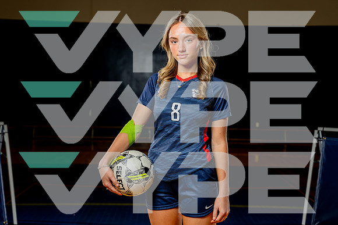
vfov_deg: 20.8
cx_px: 169
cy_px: 112
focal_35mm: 65
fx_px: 615
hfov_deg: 30.7
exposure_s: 1/250
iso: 100
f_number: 4
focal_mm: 62
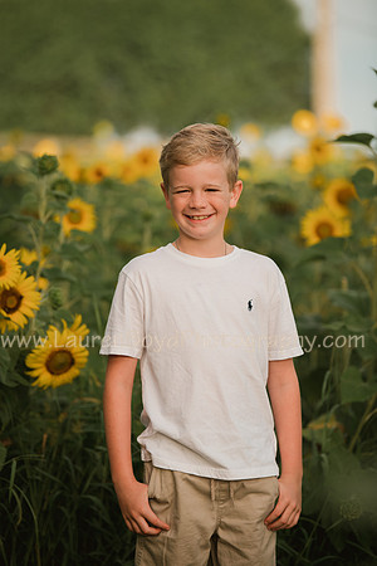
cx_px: 188
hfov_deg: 9.1
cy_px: 283
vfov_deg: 13.7
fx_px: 2356
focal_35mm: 150
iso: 100
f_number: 2.8
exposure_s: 1/400
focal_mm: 150
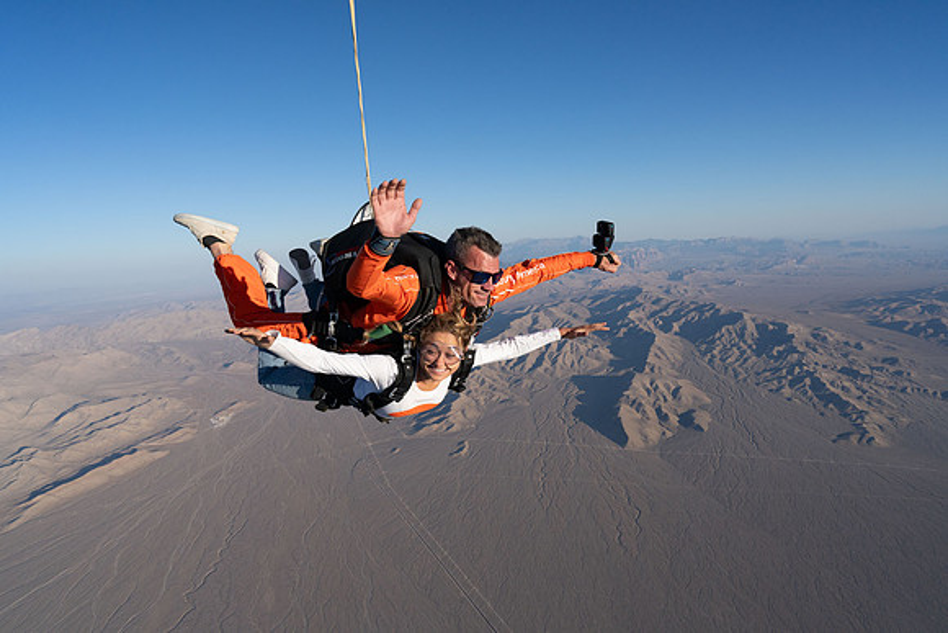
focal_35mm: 24
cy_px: 316
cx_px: 474
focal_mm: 24
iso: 800
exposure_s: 1/2000
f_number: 9
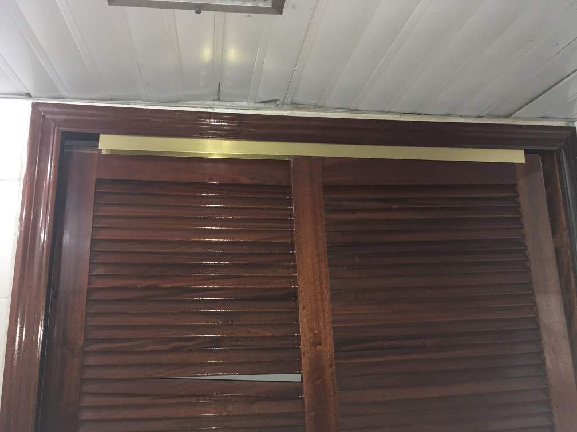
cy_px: 216
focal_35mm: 29
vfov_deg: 48.2
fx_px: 483
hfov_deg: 61.7
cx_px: 288
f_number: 2.2
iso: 100
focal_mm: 4.15
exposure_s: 1/16
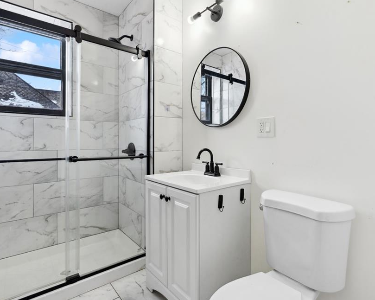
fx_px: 211
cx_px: 203
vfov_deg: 70.8
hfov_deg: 83.1
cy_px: 144
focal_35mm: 19
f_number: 8
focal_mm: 16
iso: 400
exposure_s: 1/60
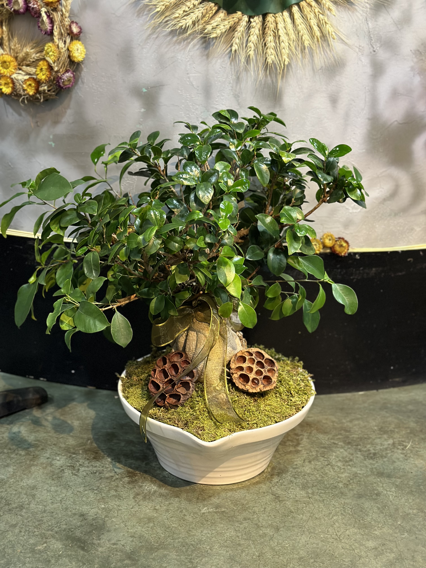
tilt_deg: -18.5
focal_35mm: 48
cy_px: 284
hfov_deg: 30.3
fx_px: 788
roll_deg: -0.9
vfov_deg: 39.7
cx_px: 213
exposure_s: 1/33
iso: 500
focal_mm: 6.86
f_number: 1.78
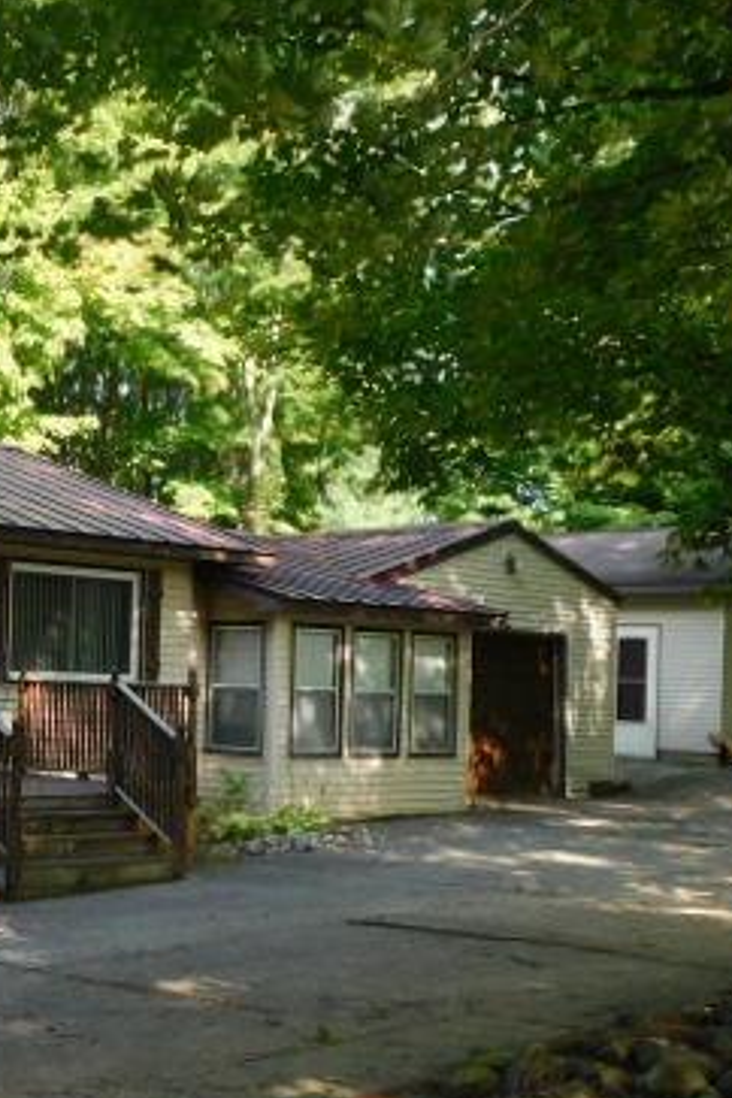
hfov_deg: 23.6
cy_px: 611
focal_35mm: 55
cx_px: 3
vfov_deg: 36.2
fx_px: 1677
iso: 125
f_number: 3.2
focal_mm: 5.3
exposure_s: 1/200
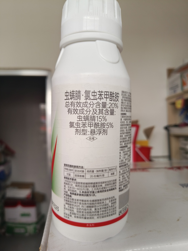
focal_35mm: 23
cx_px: 94
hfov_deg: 58.9
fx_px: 167
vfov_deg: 73.9
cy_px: 126
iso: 207
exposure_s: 1/100
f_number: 1.88
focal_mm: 5.56
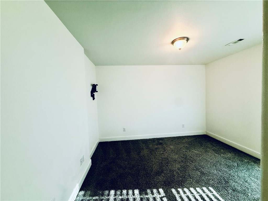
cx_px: 134
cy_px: 100
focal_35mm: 14
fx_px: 108
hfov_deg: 102.1
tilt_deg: -2.2
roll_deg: +1.2
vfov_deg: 85.7
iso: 200
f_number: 2.2
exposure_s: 1/120
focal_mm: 2.22
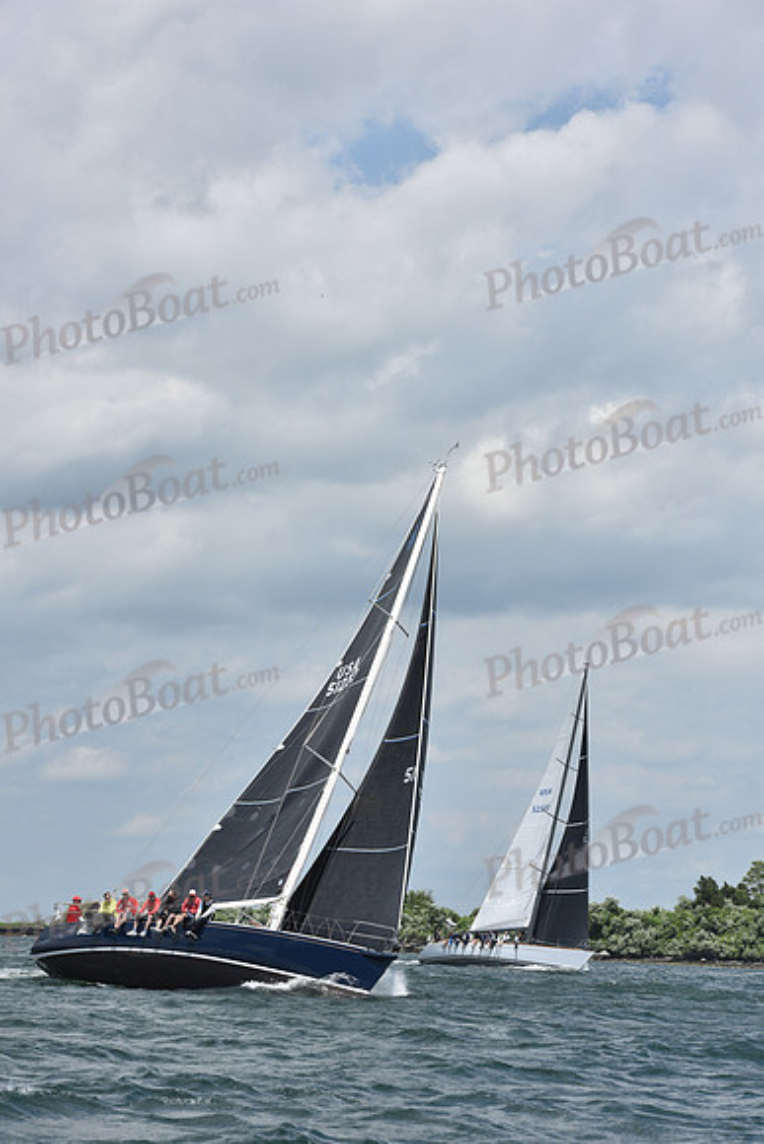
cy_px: 572
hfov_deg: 13.7
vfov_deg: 20.4
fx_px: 3181
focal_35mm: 100
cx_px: 382
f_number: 8
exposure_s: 1/1250
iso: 250
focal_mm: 100
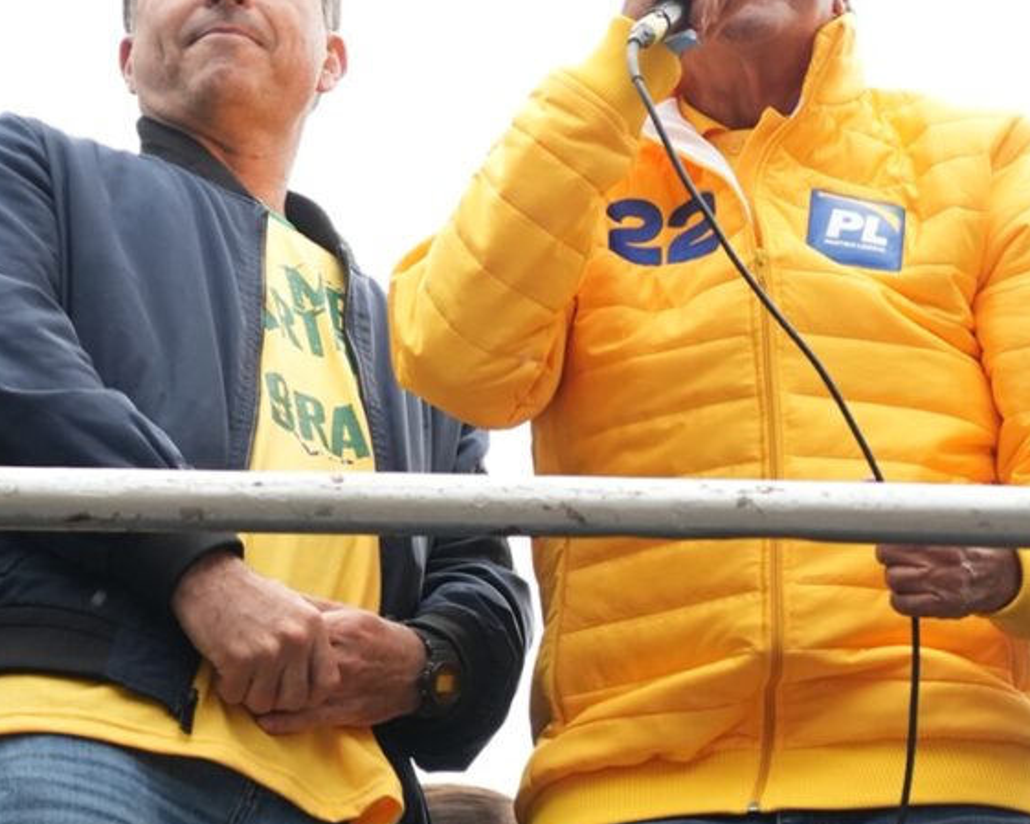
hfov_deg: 10.7
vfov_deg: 8.6
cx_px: 490
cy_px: 333
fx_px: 5488
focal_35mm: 180
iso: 1600
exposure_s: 1/640
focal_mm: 105
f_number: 4
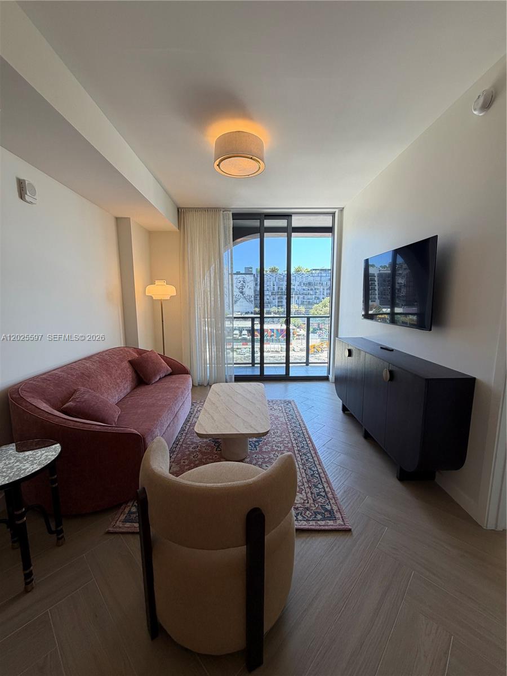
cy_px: 338
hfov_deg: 85.7
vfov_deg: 102.1
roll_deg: +0.8
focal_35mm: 14
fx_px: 273
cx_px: 254
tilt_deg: -7.7
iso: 64
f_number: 2.2
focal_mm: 2.22
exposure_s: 1/120
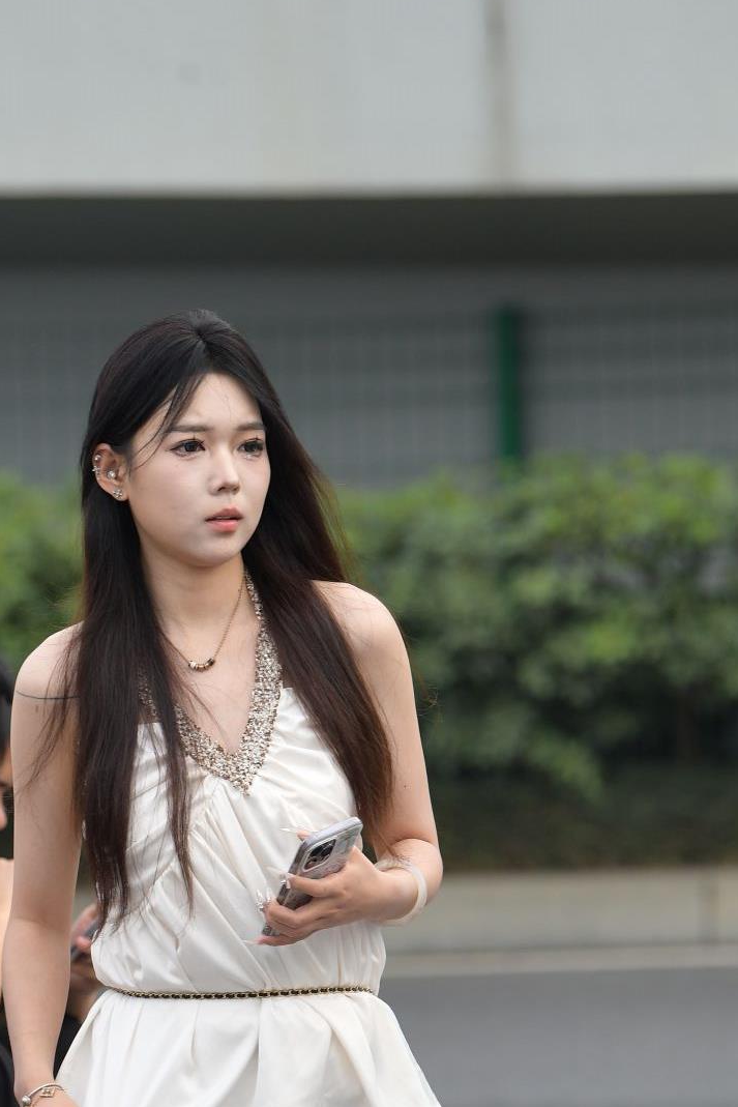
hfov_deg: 3.8
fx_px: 11035
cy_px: 1102
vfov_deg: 5.7
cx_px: 223
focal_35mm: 359
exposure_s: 1/640
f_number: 4
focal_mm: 155
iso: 640
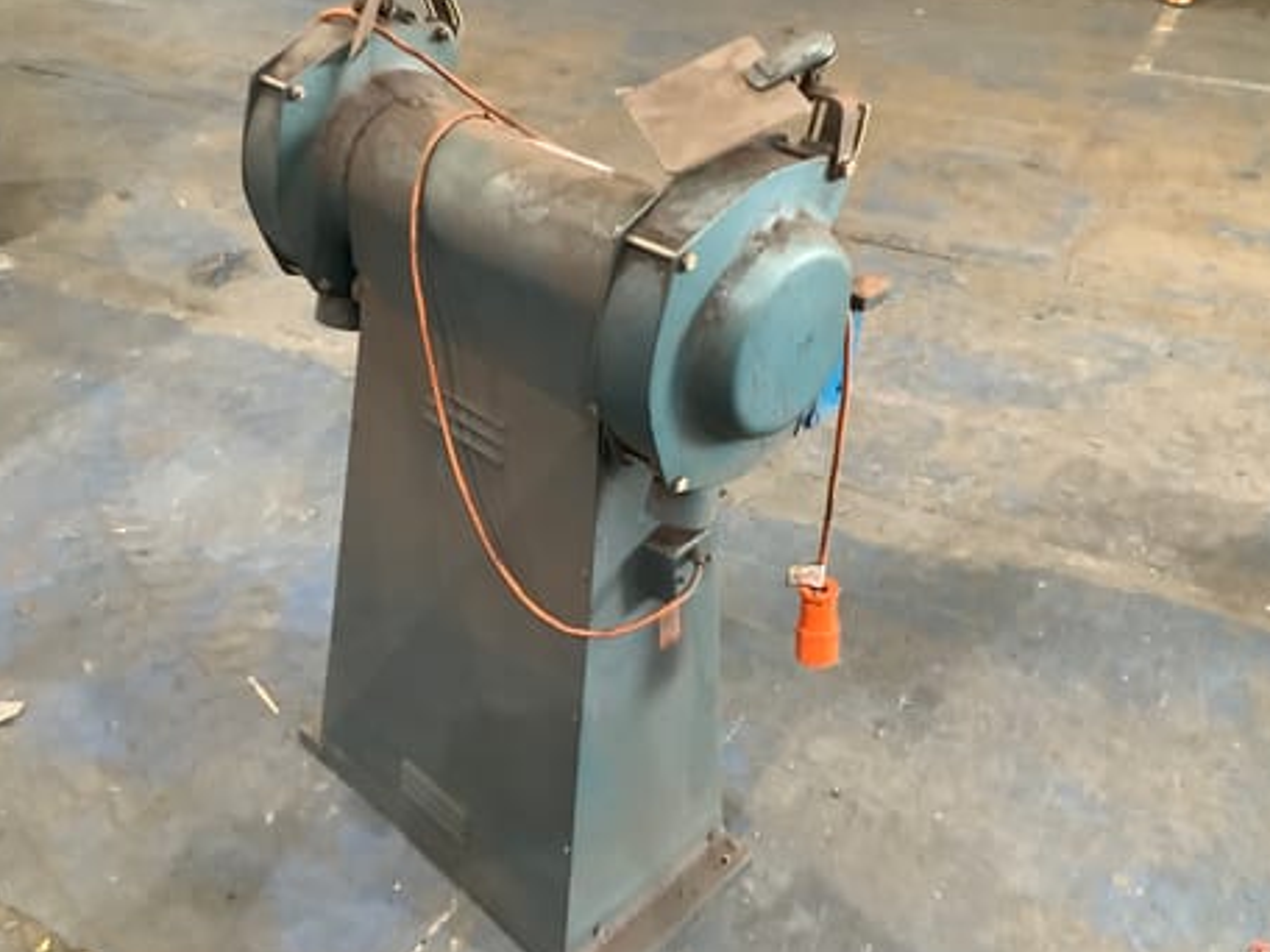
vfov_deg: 41.8
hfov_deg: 53.9
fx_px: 1247
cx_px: 599
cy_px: 463
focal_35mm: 34
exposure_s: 1/33
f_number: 2.4
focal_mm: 3.3
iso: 320
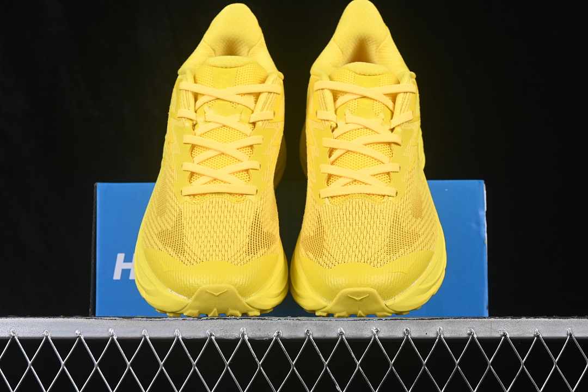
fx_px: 1225
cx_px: 294
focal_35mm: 75
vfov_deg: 18.2
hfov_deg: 27.0
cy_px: 196
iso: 160
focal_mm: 50
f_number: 8
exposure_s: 1/80
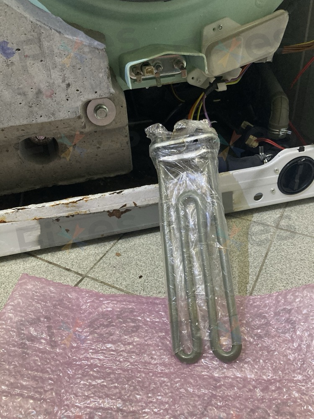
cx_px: 157
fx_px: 339
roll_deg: +4.3
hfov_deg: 49.7
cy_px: 210
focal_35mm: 28
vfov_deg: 63.4
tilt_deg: -34.3
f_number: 1.8
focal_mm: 3.99
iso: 320
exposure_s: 1/41
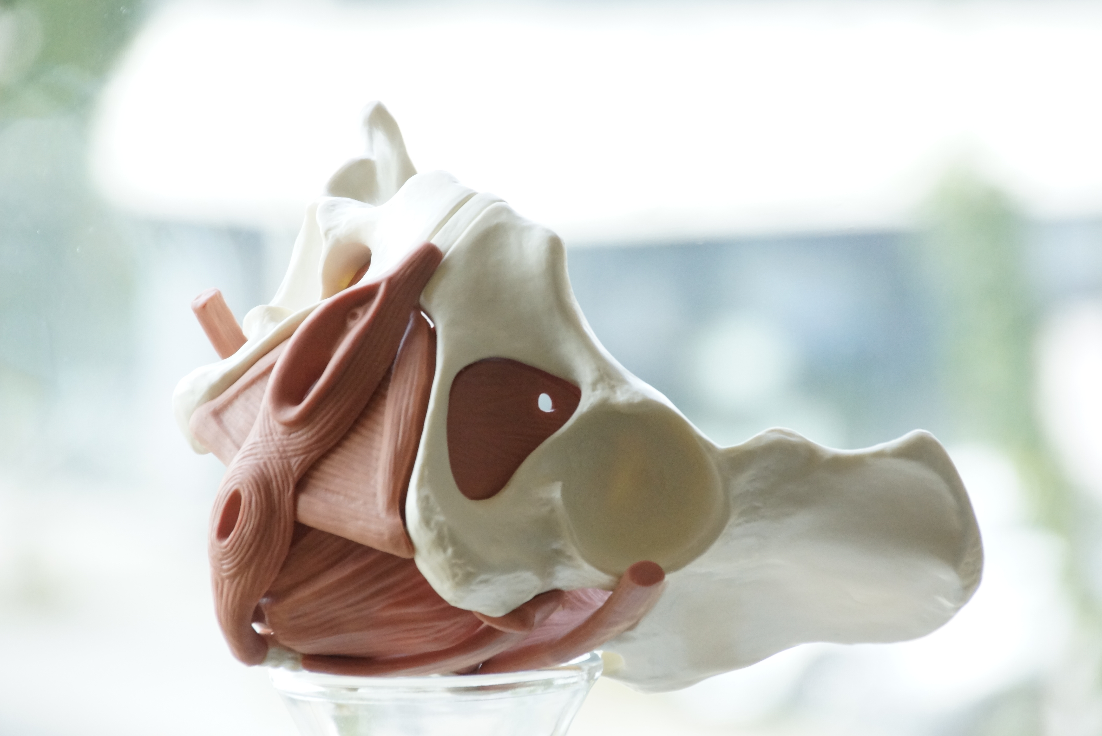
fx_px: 11485
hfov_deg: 5.5
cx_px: 551
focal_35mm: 375
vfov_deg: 3.7
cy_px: 368
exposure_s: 1/200
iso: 1600
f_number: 7.1
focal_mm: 250
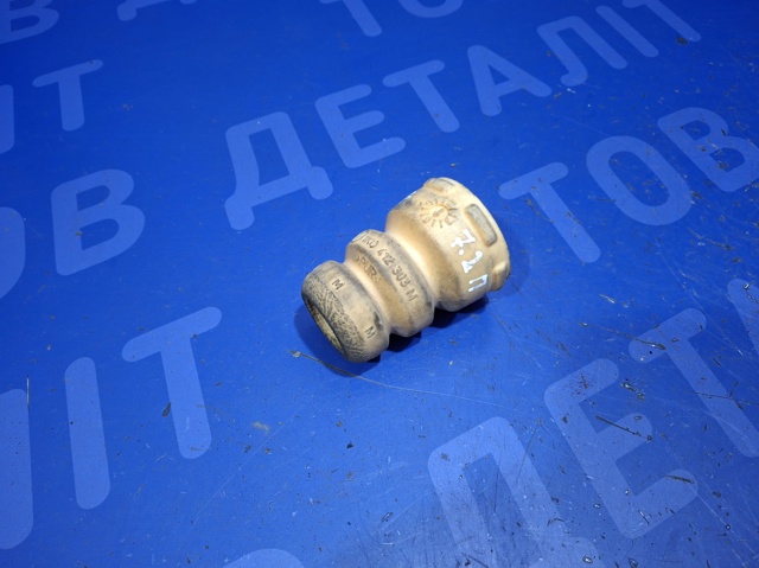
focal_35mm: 25
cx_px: 380
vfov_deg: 54.8
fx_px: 548
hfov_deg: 69.4
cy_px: 284
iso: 320
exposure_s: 1/50
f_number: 1.8
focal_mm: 4.69
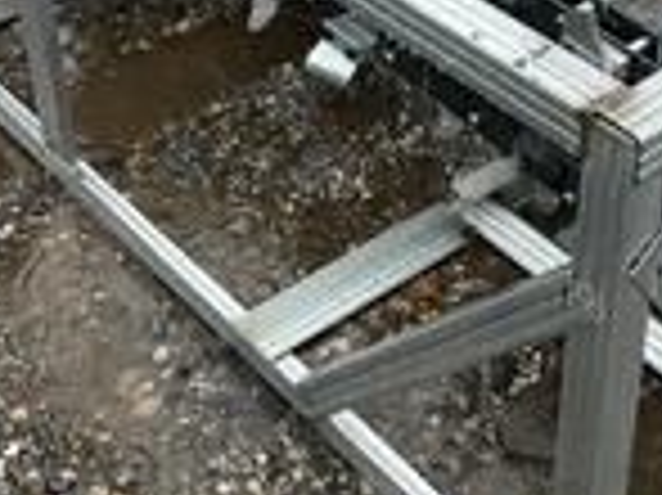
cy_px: 9
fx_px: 1510
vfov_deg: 18.2
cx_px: 405
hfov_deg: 24.7
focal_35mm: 79
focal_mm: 3
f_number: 1.8
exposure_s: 1/86
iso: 64
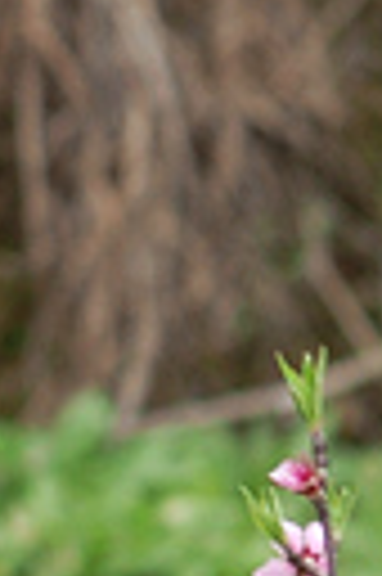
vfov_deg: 3.0
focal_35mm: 697
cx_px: -488
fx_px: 11119
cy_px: 81
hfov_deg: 2.0
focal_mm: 85
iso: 200
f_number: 4.5
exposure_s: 1/160
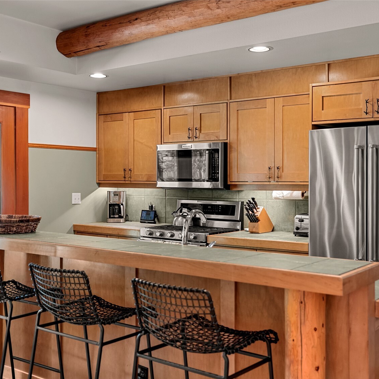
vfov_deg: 40.2
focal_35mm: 42
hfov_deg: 40.2
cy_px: 190
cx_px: 192
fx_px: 517
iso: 400
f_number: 3.2
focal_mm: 32.6
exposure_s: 1/15
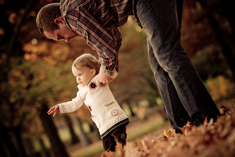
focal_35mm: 158
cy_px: 78
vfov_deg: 8.7
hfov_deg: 13.0
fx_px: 1029
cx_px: 118
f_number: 2.8
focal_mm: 105
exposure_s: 1/160
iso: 400
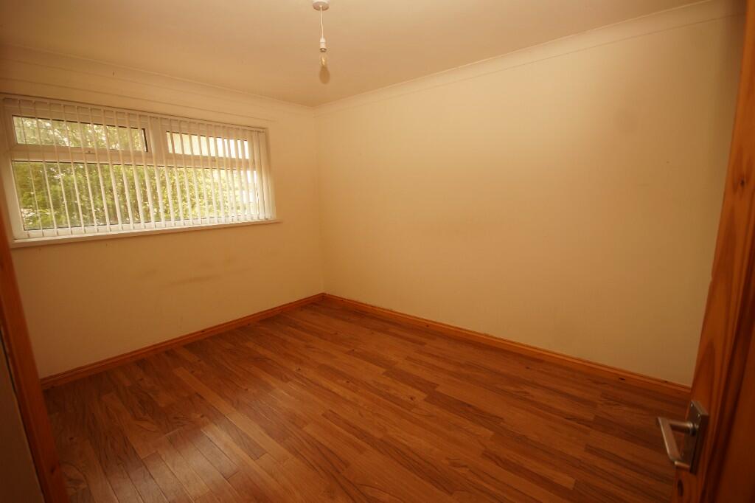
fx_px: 314
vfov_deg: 77.3
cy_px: 252
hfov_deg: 100.4
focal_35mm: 15
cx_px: 378
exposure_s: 1/60
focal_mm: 10
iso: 125
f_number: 4
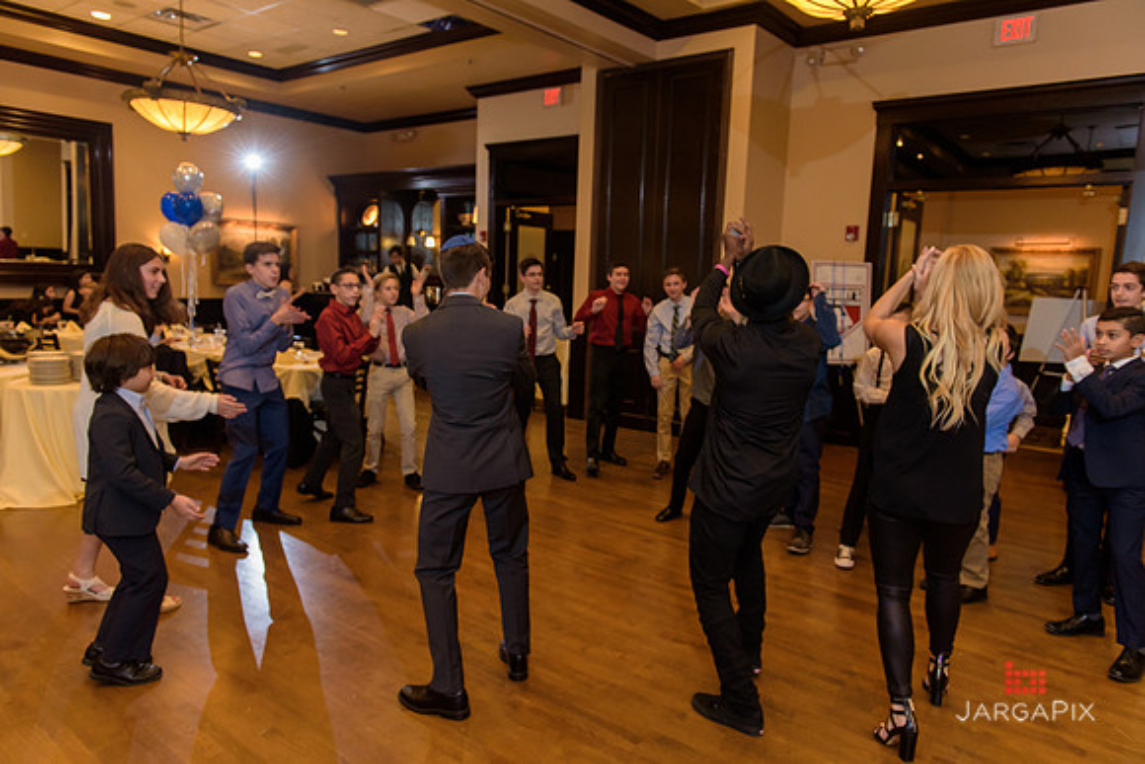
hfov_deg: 73.7
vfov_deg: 53.2
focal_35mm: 24
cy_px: 382
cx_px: 572
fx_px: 763
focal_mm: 24
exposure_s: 1/125
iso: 1600
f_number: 3.2
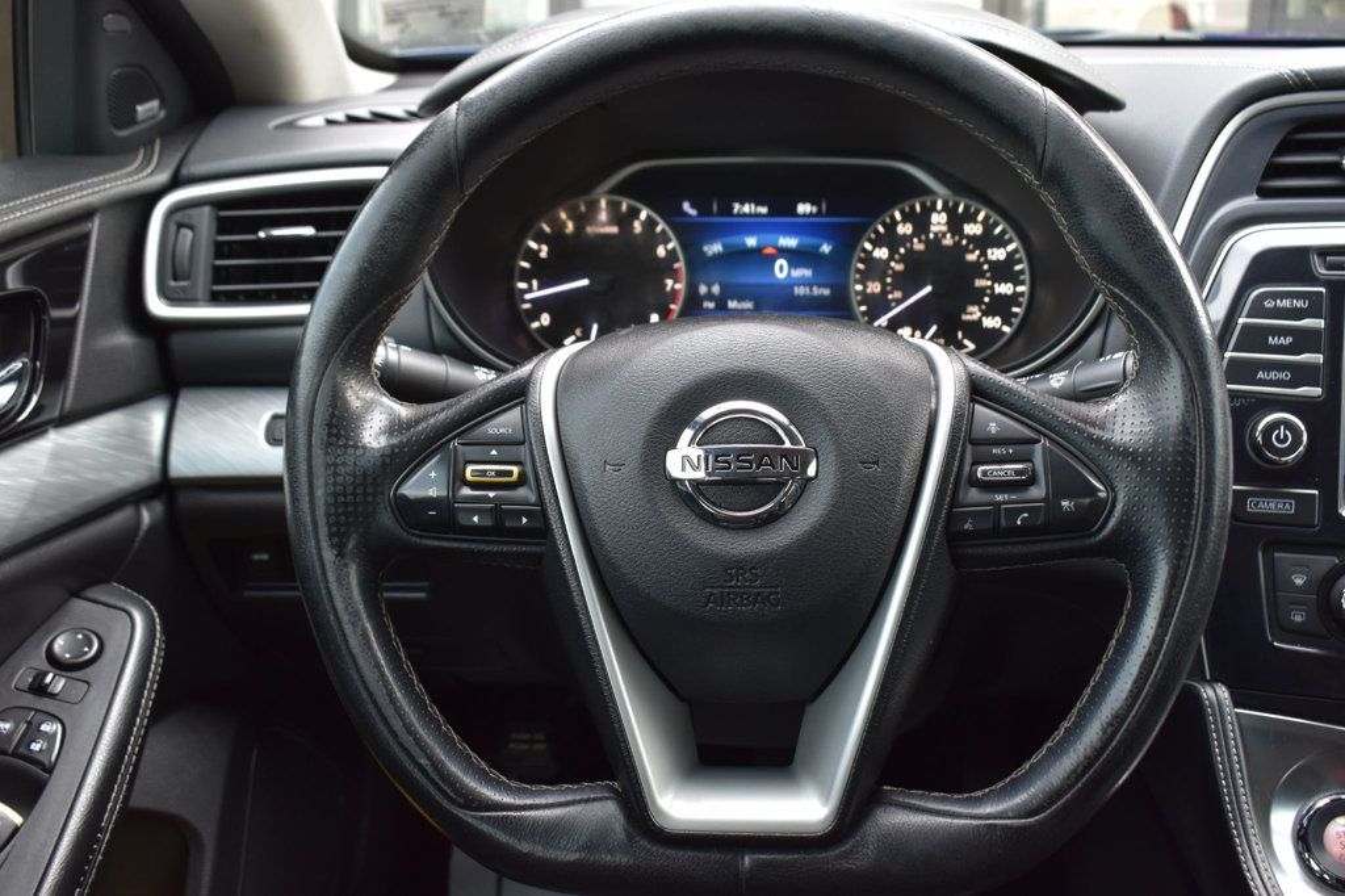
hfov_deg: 51.3
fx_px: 1401
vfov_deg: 35.5
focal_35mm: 38
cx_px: 672
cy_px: 448
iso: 560
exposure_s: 1/15
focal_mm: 25
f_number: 6.3
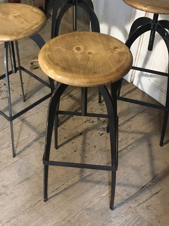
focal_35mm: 48
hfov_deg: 30.3
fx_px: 312
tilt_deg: -34.1
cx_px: 78
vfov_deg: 38.7
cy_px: 60
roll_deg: +0.6
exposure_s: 1/17
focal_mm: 4.15
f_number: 2.2
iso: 400
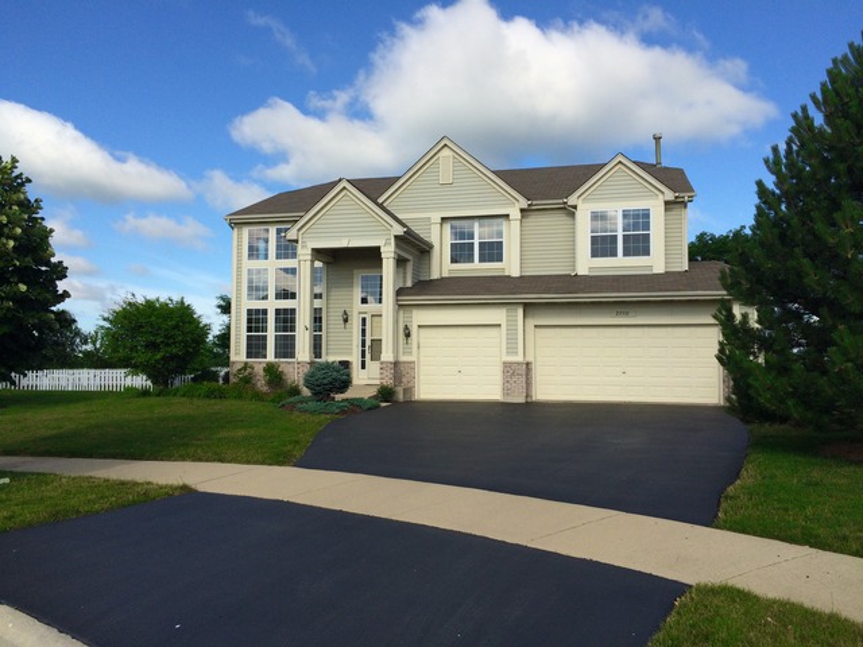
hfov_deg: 61.7
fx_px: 723
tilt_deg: +2.0
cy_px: 324
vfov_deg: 48.2
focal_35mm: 29
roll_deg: -0.5
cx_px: 432
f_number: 2.2
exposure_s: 1/2564
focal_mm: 4.15
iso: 32
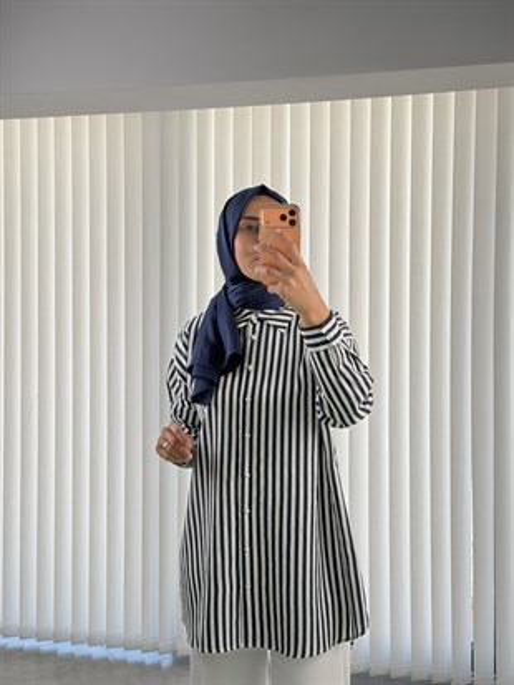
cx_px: 257
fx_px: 950
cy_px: 342
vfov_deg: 39.6
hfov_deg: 30.3
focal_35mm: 48
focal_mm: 6.76
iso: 64
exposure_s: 1/290
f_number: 1.78
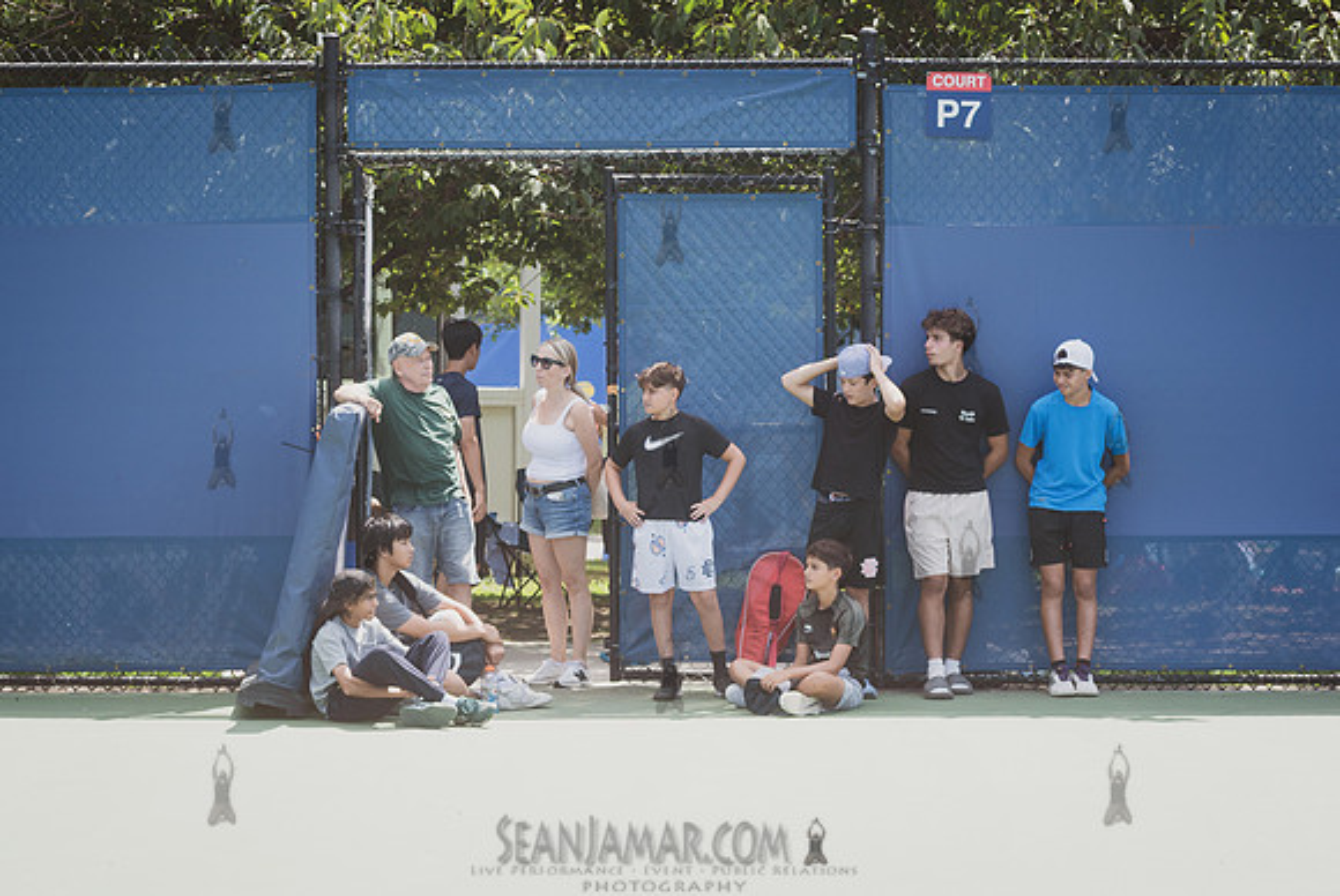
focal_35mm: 111
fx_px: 4139
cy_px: 430
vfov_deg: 12.4
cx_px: 609
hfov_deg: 18.4
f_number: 4.5
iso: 200
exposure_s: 1/500
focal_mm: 92
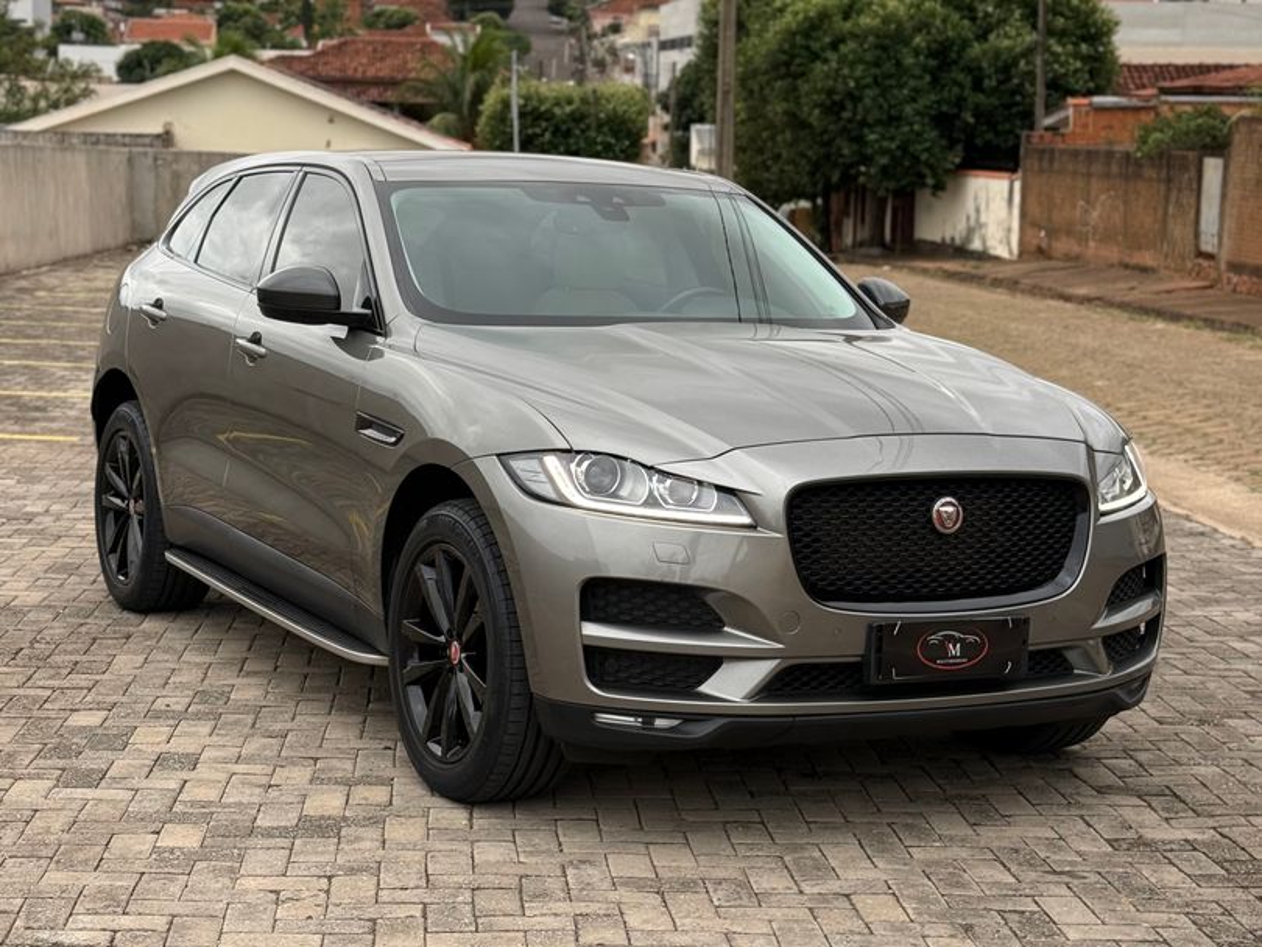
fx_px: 1750
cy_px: 474
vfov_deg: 30.3
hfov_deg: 39.6
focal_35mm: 48
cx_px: 631
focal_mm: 6.76
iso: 80
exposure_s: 1/420
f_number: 1.78
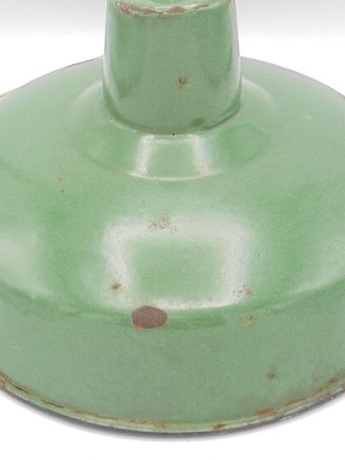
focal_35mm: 48
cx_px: 172
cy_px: 179
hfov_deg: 30.3
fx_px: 638
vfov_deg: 39.5
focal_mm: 5.3
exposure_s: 1/100
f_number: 3.7
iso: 100
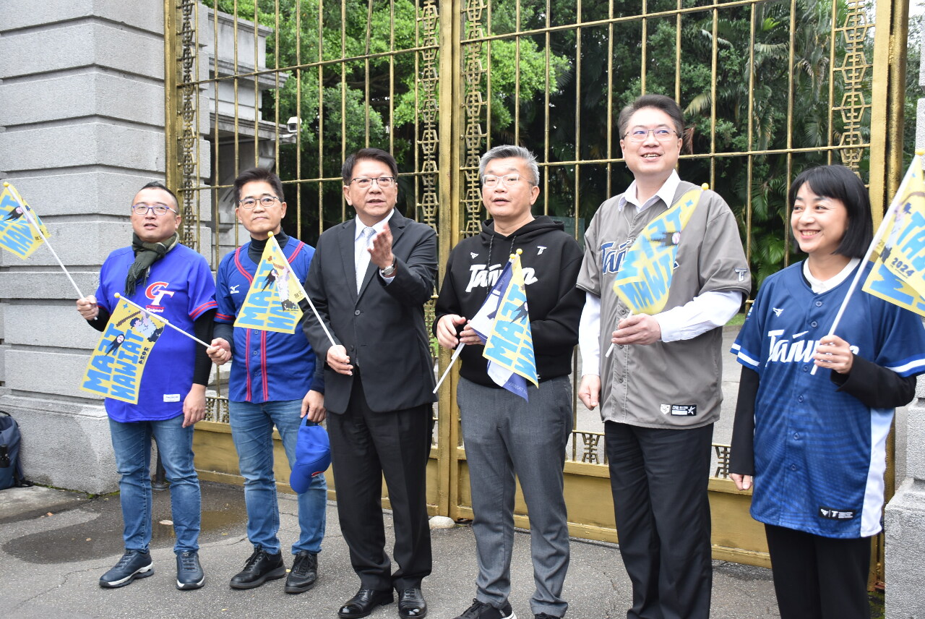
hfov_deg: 53.1
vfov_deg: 36.9
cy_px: 310
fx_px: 926
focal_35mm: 36
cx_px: 462
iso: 400
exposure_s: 1/80
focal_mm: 24
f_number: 4.5
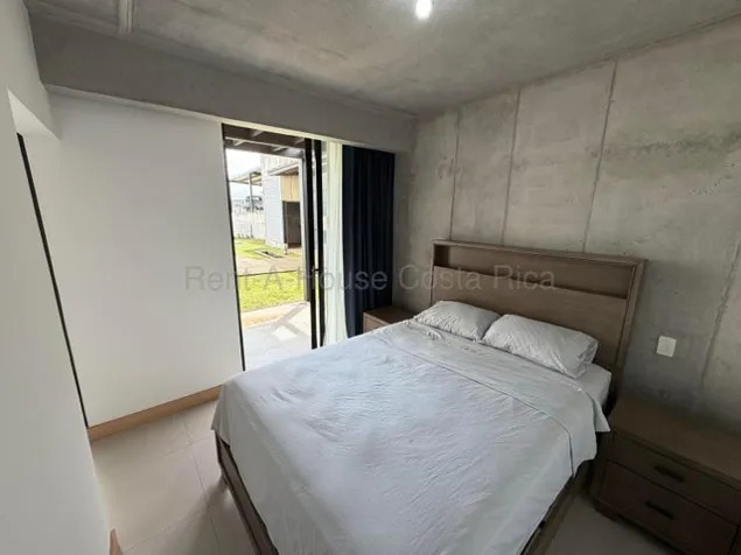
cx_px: 370
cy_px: 278
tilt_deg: -13.5
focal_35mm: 14
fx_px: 300
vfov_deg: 85.7
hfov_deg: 102.1
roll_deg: -1.3
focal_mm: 2.22
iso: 80
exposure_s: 1/121
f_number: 2.2
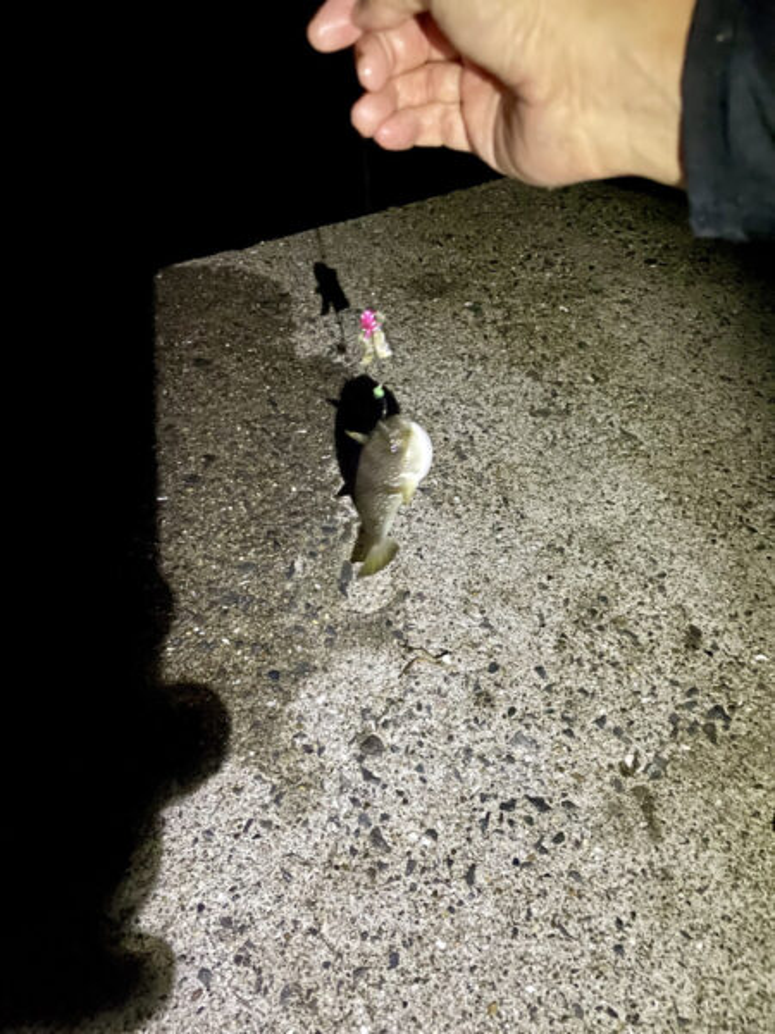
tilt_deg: -47.7
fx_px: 776
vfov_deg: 67.3
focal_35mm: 26
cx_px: 388
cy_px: 517
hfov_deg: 53.1
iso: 1250
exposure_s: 1/15
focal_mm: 4.2
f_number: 1.6
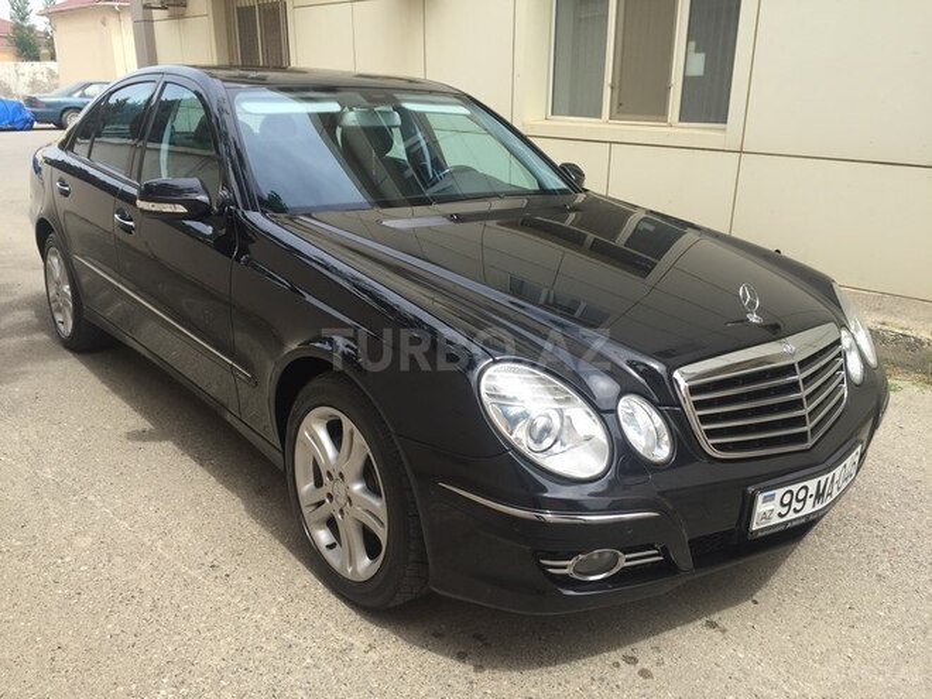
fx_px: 781
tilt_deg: -18.2
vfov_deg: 48.2
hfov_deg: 61.7
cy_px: 350
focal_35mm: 29
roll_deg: -2.1
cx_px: 466
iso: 32
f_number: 2.2
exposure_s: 1/706
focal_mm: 4.15
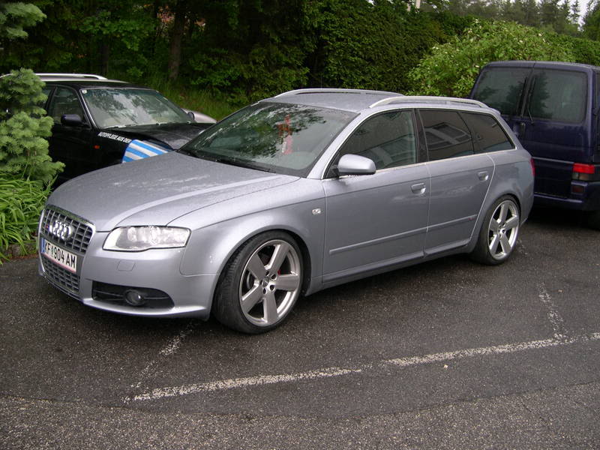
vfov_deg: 37.7
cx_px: 300
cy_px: 225
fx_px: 659
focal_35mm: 38
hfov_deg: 49.0
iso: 100
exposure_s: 1/133
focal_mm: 8
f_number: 2.8
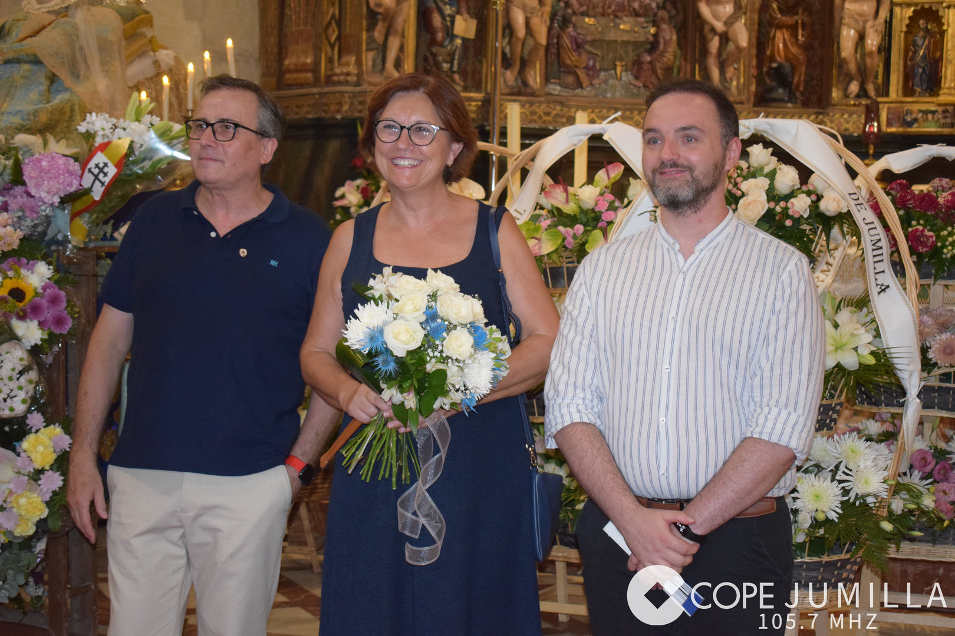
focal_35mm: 63
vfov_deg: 21.6
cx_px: 478
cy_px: 318
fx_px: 1671
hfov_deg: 31.9
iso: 3200
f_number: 5
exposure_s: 1/60
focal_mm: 42
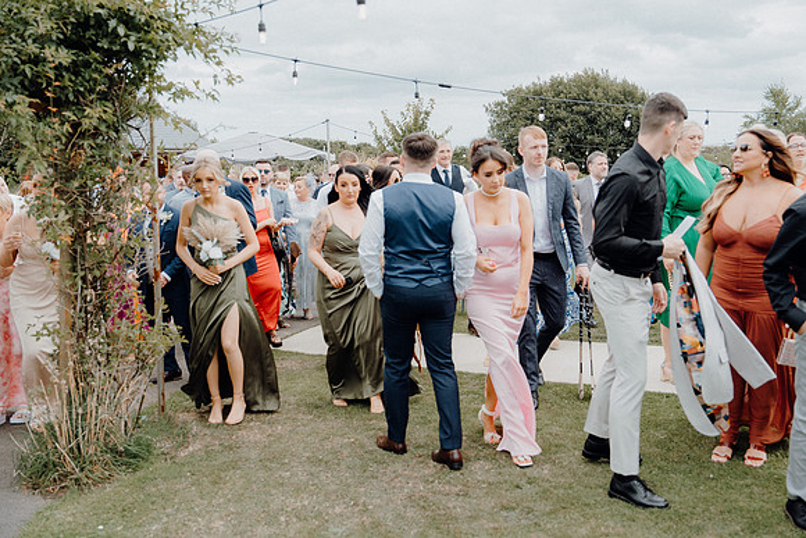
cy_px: 269
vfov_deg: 37.9
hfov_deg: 54.4
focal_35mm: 35
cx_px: 403
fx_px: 784
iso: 125
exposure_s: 1/500
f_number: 3.5
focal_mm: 35
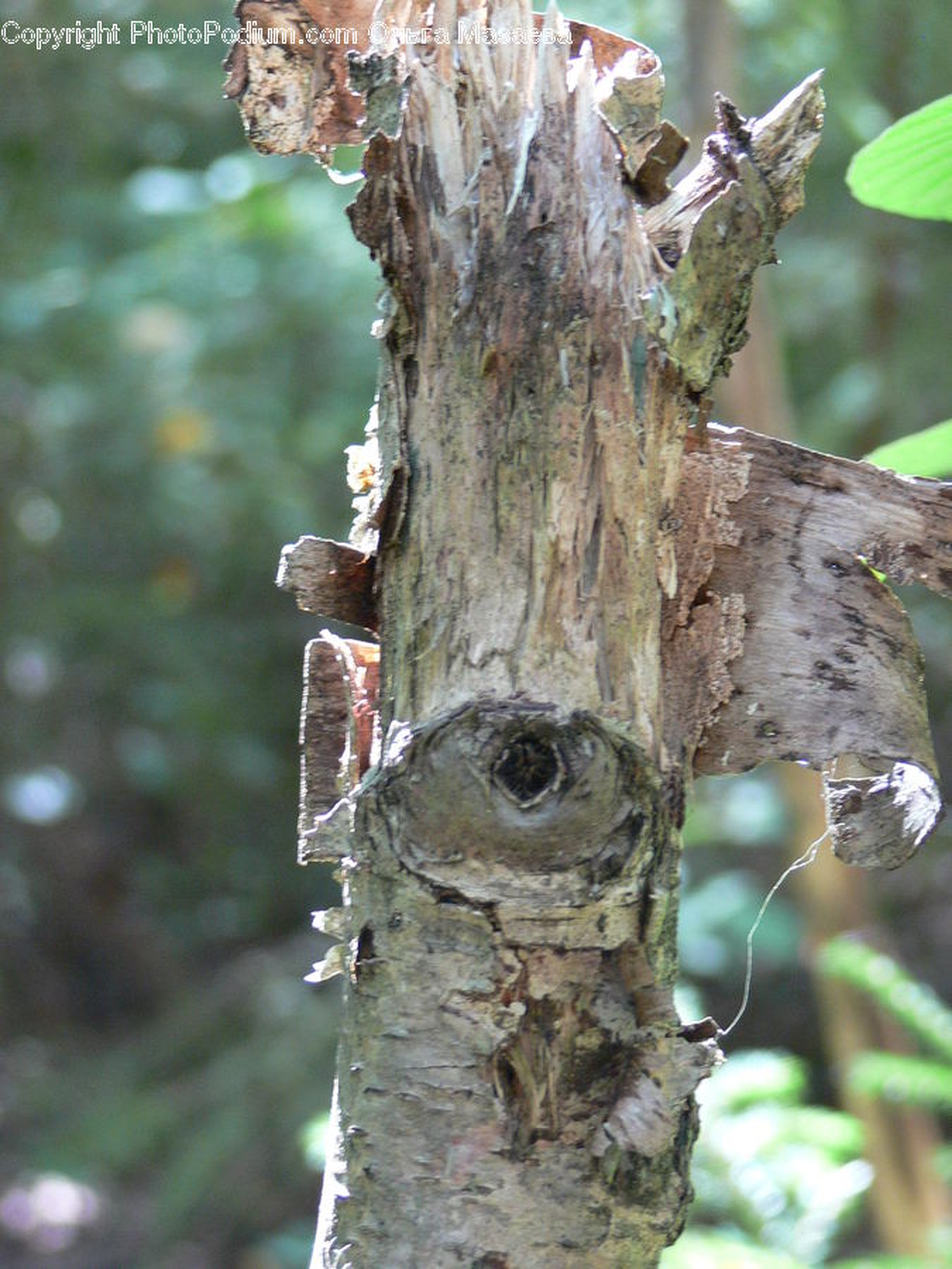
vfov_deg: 14.3
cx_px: 476
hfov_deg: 10.7
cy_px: 634
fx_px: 5060
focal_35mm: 138
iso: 125
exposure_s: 1/30
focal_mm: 23
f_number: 3.6
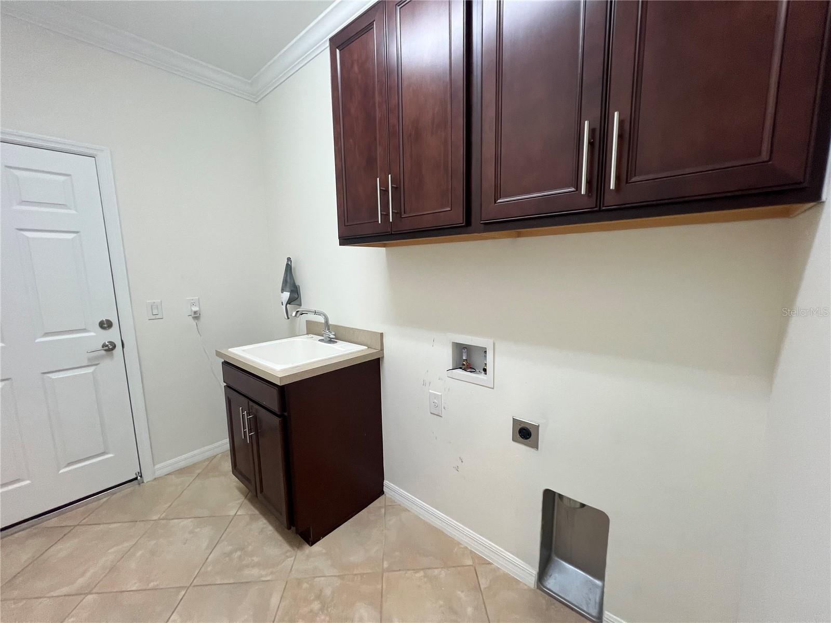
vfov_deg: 89.9
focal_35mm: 13
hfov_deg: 106.2
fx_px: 312
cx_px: 416
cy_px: 312
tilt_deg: -7.9
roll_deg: +3.0
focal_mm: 1.57
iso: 200
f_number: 1.8
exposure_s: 1/120
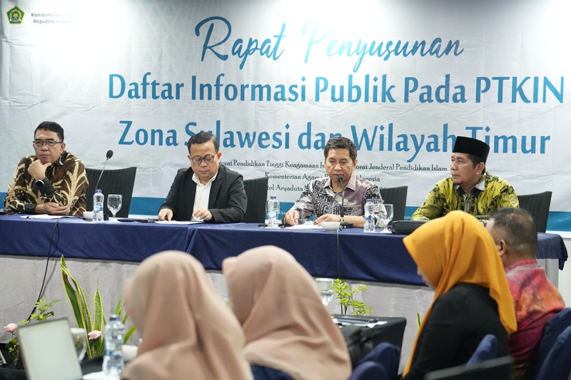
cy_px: 190
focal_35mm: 110
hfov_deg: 18.6
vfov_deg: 12.4
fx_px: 1744
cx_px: 286
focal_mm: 110
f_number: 5
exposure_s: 1/125
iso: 12800
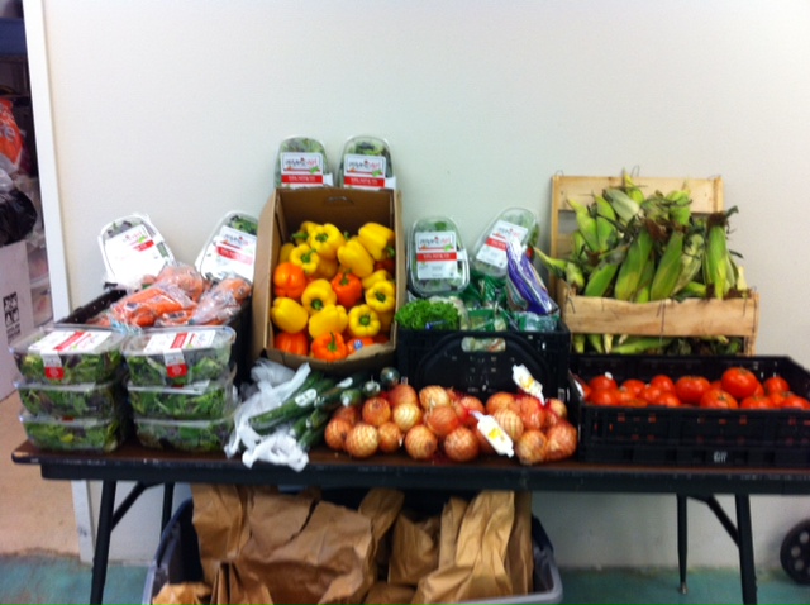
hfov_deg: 52.7
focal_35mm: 35
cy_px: 302
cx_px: 405
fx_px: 818
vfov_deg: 40.6
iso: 80
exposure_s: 1/40
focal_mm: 3.85
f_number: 2.8
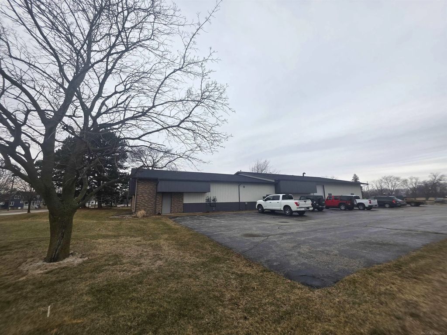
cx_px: 224
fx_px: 168
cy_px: 168
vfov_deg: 89.9
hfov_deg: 106.2
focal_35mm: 13
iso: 20
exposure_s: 1/120
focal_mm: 2.2
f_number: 1.9
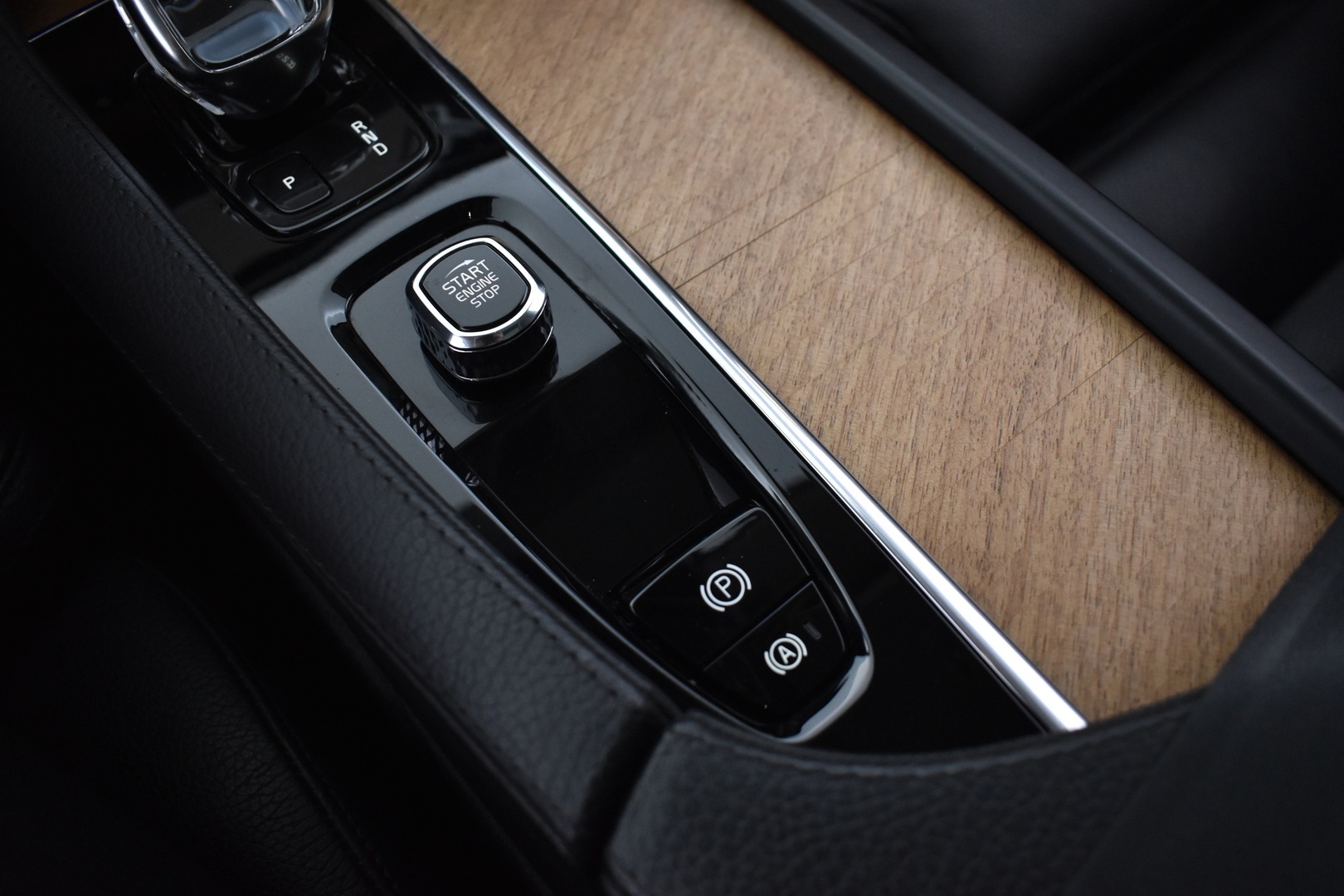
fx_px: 1120
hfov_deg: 61.9
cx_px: 672
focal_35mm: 30
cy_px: 448
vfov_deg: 43.6
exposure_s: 1/30
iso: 2000
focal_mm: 20
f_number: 3.5
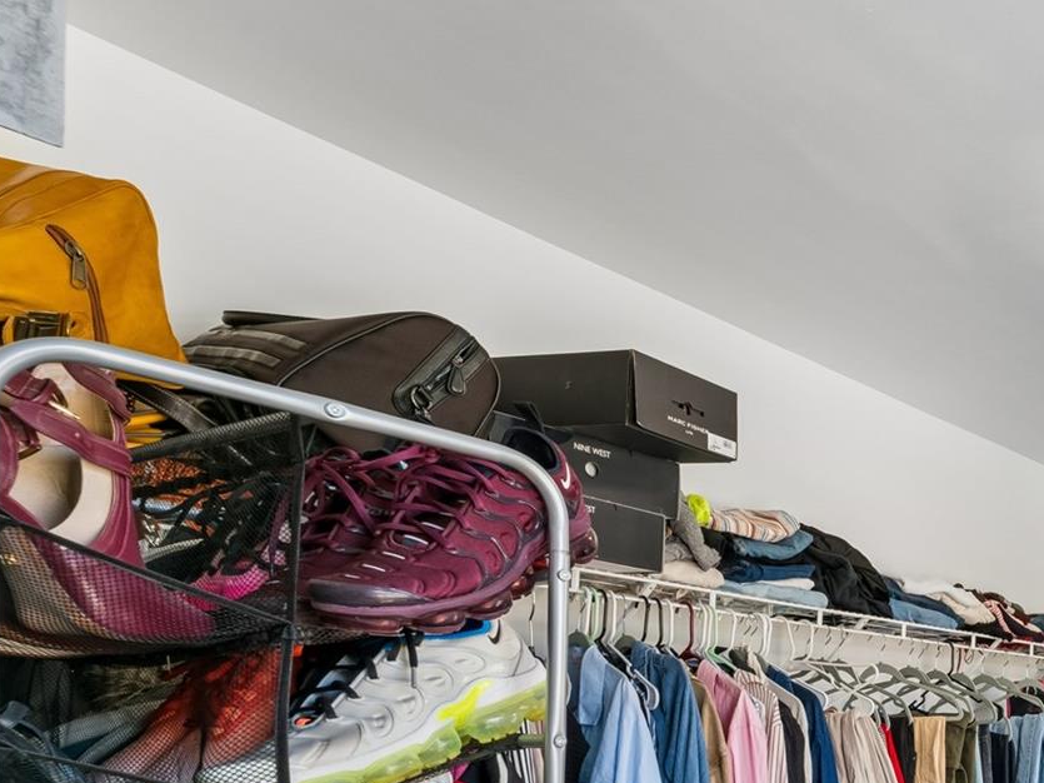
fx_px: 995
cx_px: 1245
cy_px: 754
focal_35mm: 33
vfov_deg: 38.8
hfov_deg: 39.9
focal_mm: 14
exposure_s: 1/6
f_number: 13
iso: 400
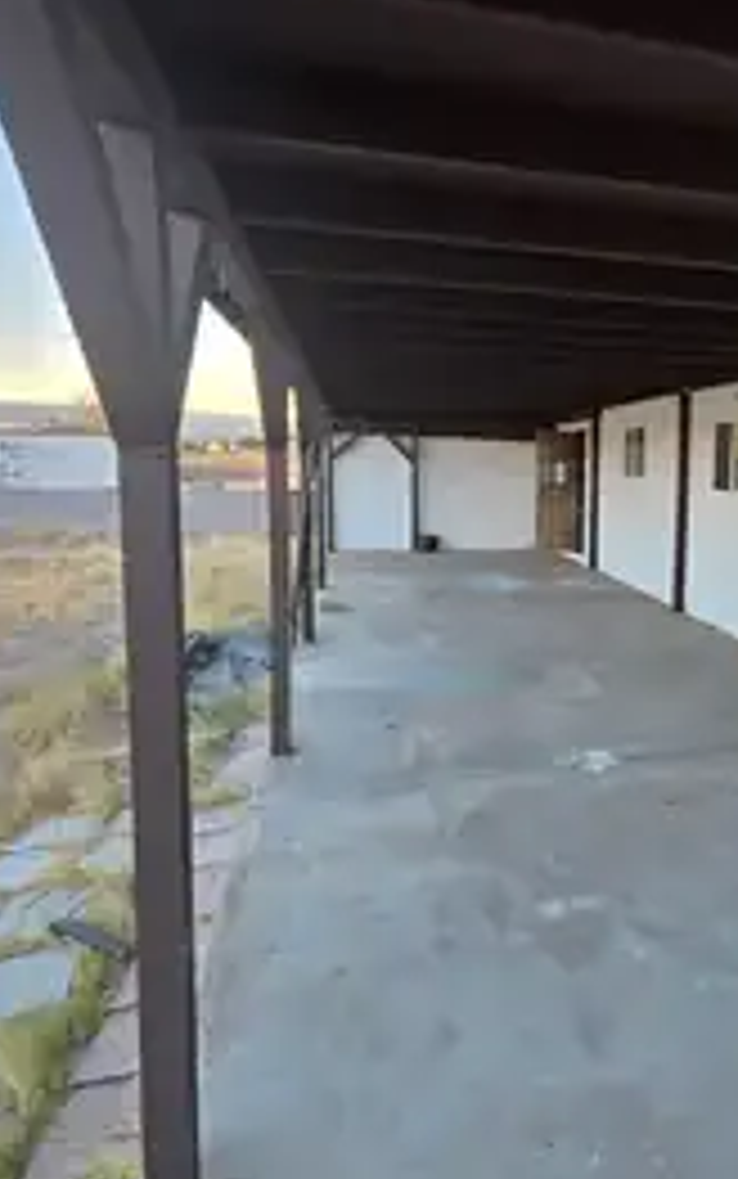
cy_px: 522
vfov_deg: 81.9
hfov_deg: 53.5
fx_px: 675
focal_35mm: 21
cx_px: 590
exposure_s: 1/120
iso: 50
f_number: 1.9
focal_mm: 2.2
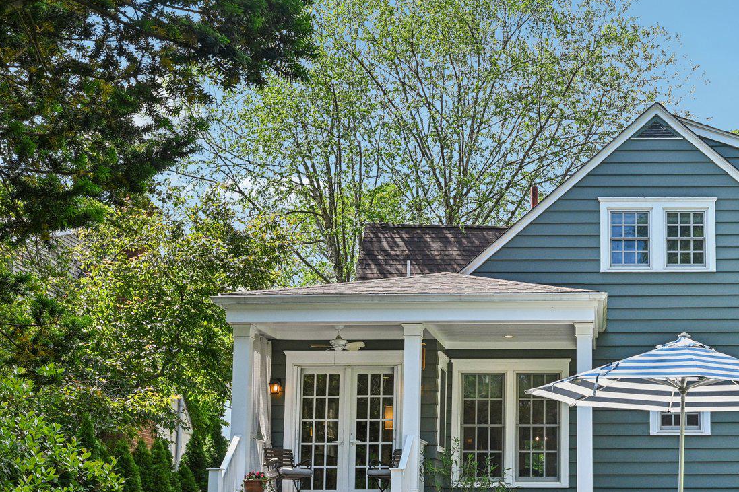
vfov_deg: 23.9
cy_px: 378
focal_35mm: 56
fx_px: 1149
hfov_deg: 34.6
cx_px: 588
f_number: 8
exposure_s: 1/400
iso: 800
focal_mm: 30
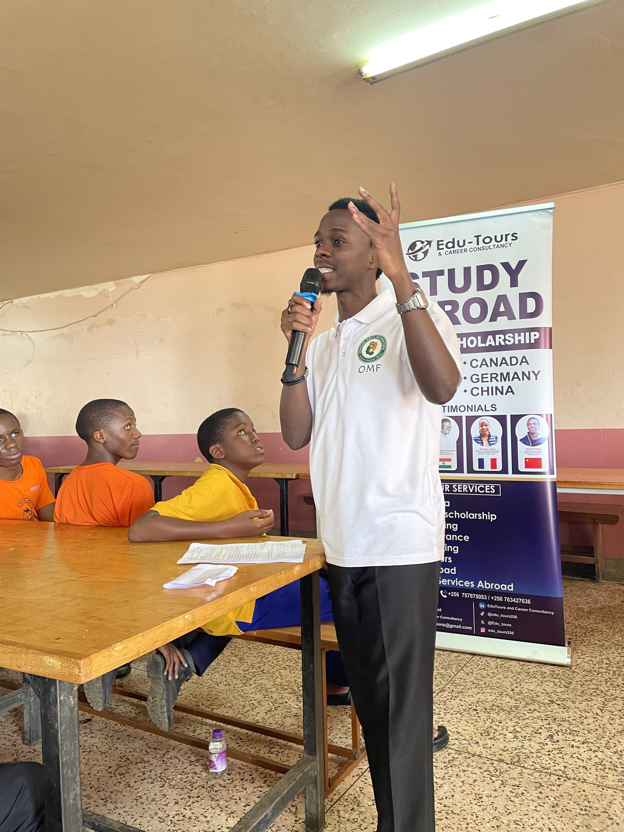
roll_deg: +1.0
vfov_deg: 67.3
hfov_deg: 53.1
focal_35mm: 26
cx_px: 312
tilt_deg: +2.3
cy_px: 416
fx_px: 625
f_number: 1.6
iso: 200
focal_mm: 4.2
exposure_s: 1/50
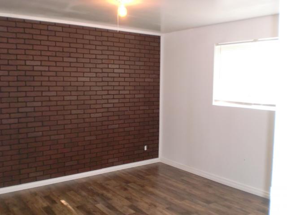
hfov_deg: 52.6
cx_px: 144
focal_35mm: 35
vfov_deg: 40.7
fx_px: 290
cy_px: 108
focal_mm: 6.3
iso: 400
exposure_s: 1/60
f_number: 3.1
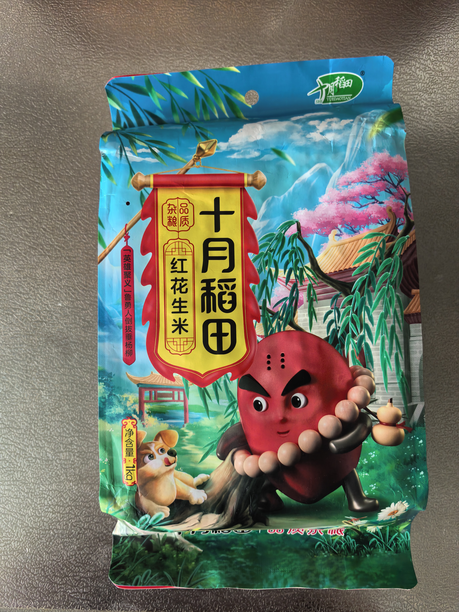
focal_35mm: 24
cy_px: 306
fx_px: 424
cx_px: 230
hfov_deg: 56.8
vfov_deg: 71.6
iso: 500
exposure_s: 1/33.3
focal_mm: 6.98
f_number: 2
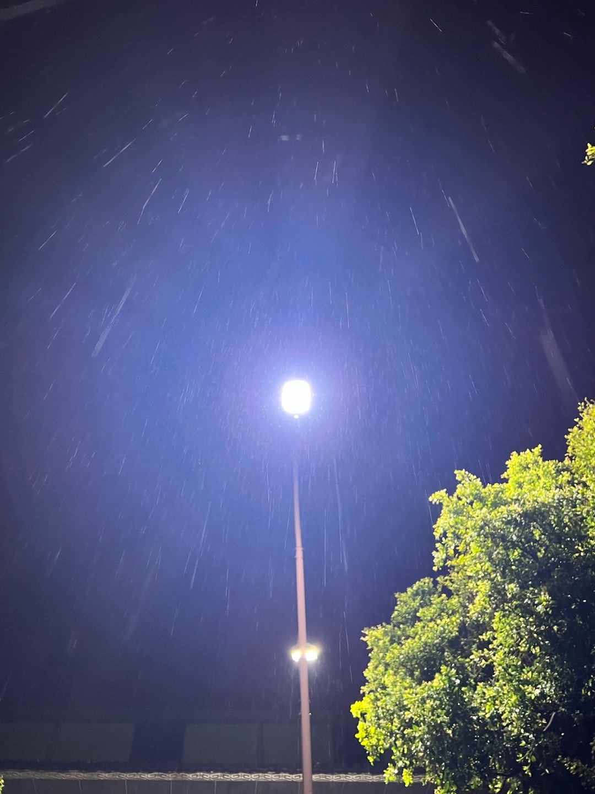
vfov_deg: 67.3
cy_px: 397
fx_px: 596
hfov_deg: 53.1
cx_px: 298
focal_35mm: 26
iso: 400
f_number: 1.5
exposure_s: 1/50
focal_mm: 5.7
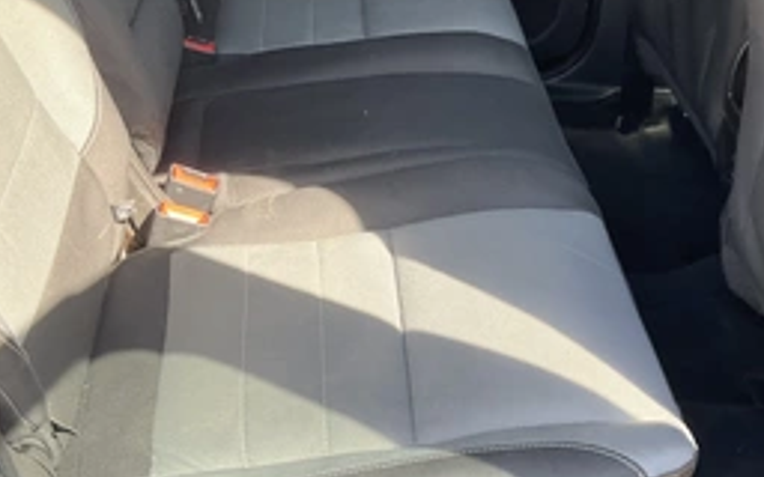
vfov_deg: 26.7
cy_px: 331
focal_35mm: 48
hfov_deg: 41.2
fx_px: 999
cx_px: 525
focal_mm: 3
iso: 50
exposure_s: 1/122
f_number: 1.8
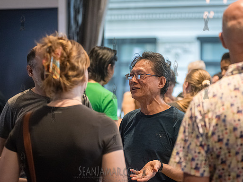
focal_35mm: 87
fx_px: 611
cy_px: 91
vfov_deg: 17.0
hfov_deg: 22.5
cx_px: 114
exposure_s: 1/400
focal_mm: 80
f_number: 2.8
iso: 6400
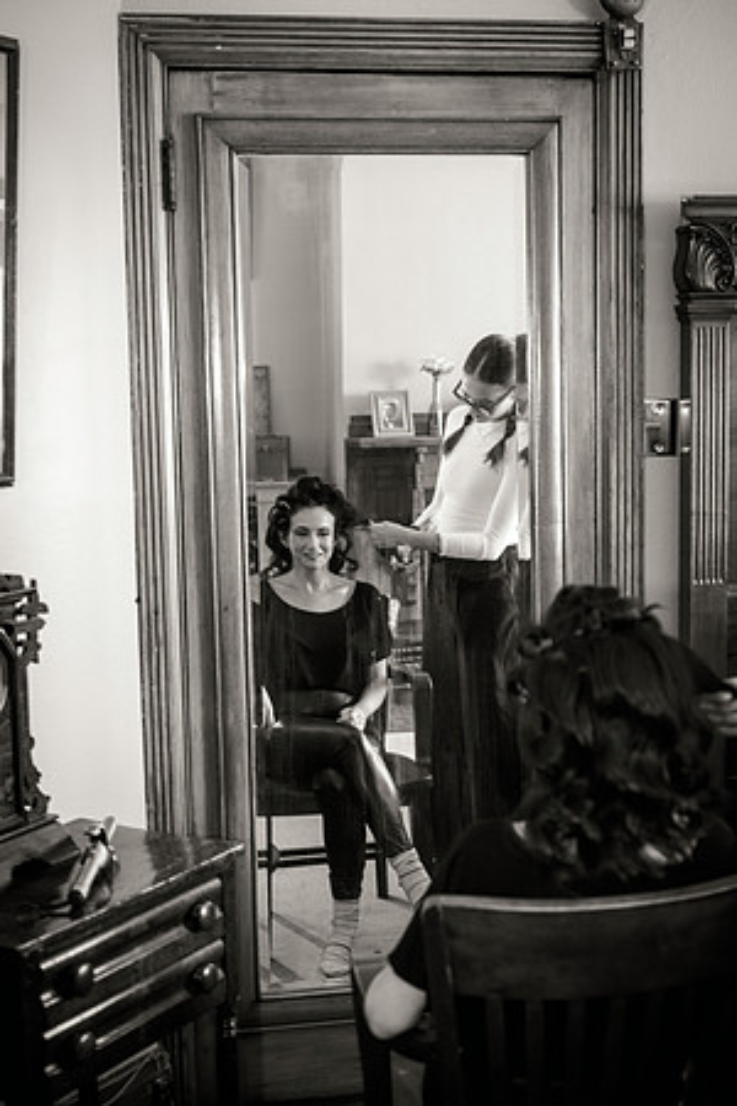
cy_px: 553
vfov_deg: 41.1
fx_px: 1474
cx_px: 368
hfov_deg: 28.1
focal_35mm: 48
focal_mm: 48
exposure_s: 1/40
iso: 400
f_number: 3.2
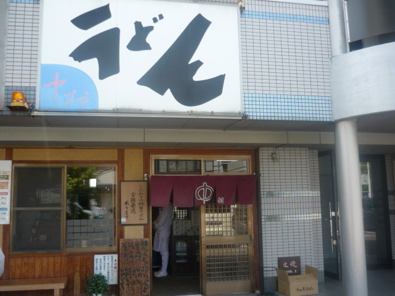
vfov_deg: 42.9
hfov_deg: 55.4
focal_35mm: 33
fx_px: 377
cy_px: 148
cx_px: 198
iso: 100
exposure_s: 1/250
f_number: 2.8
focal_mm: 5.5
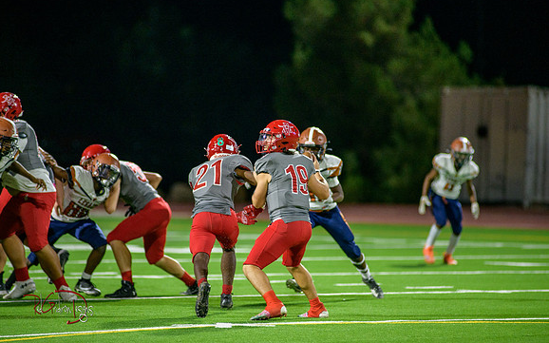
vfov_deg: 4.3
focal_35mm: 307
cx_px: 274
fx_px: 4592
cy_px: 170
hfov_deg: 6.8
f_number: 2.8
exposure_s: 1/500
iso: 2000
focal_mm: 300
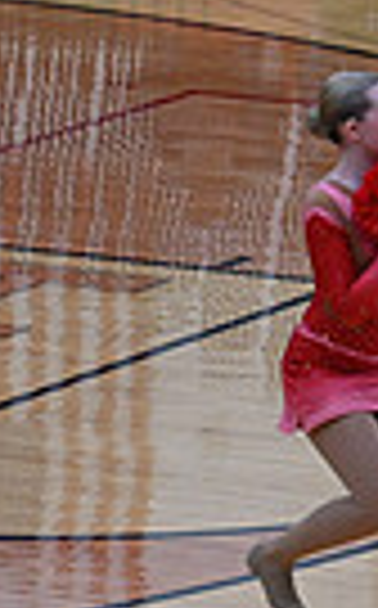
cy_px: 399
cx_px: 1292
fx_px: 7110
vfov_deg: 4.9
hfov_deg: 3.0
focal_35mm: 430
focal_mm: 98
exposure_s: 1/400
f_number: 4
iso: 4000
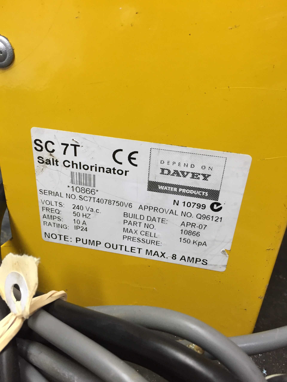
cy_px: 191
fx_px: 321
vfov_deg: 61.7
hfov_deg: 48.2
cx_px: 144
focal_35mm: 29
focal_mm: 4.15
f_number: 2.2
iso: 50
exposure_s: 1/33
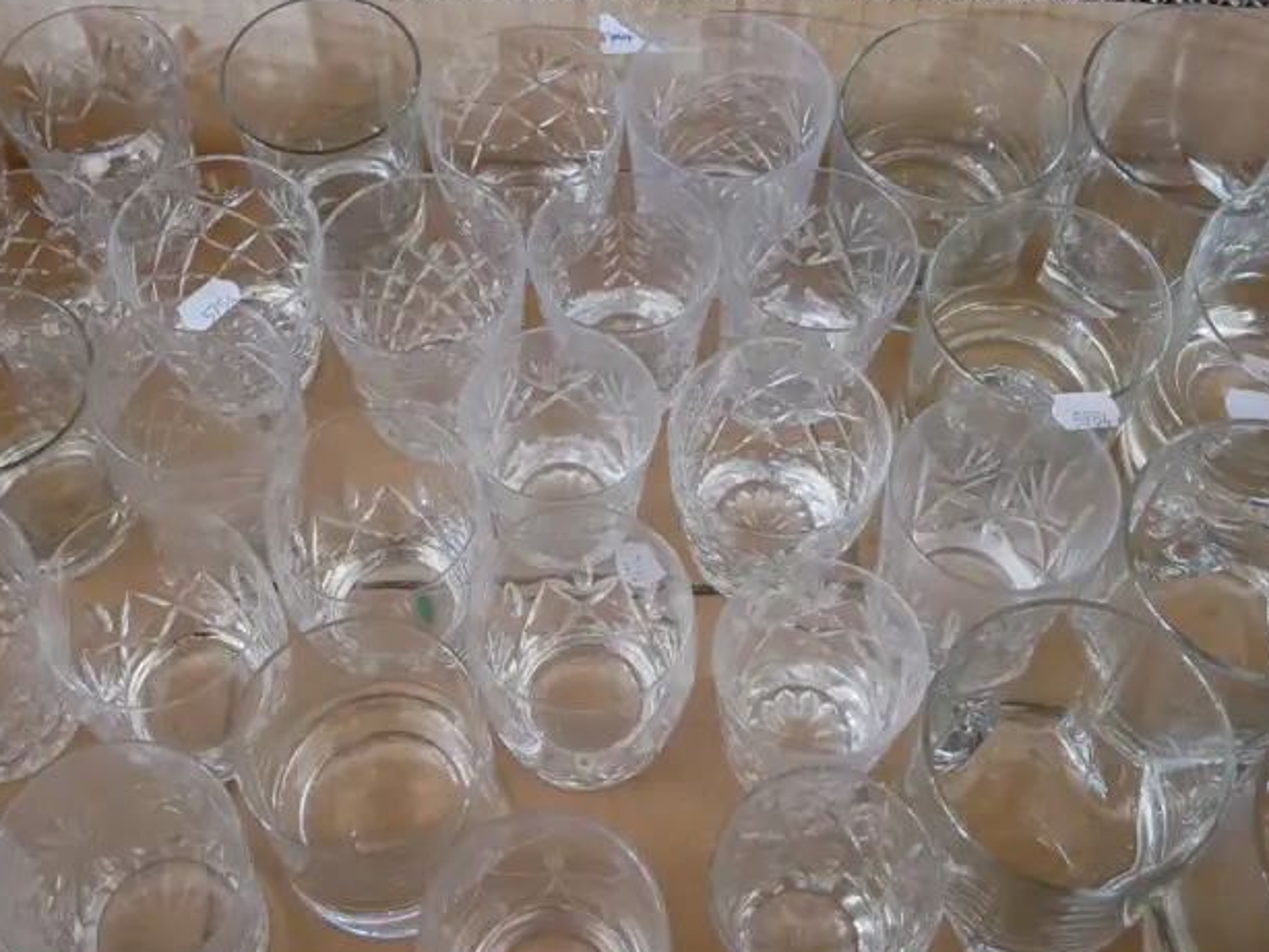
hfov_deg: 38.2
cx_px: 587
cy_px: 450
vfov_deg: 29.1
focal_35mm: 50
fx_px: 1834
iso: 3200
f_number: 4
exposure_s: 1/25
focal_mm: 15
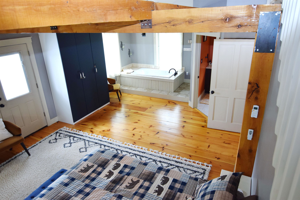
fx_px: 200
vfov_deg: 53.1
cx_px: 150
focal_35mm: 24
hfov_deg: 73.7
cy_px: 100
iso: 800
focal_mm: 16
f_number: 3.2
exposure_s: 1/60
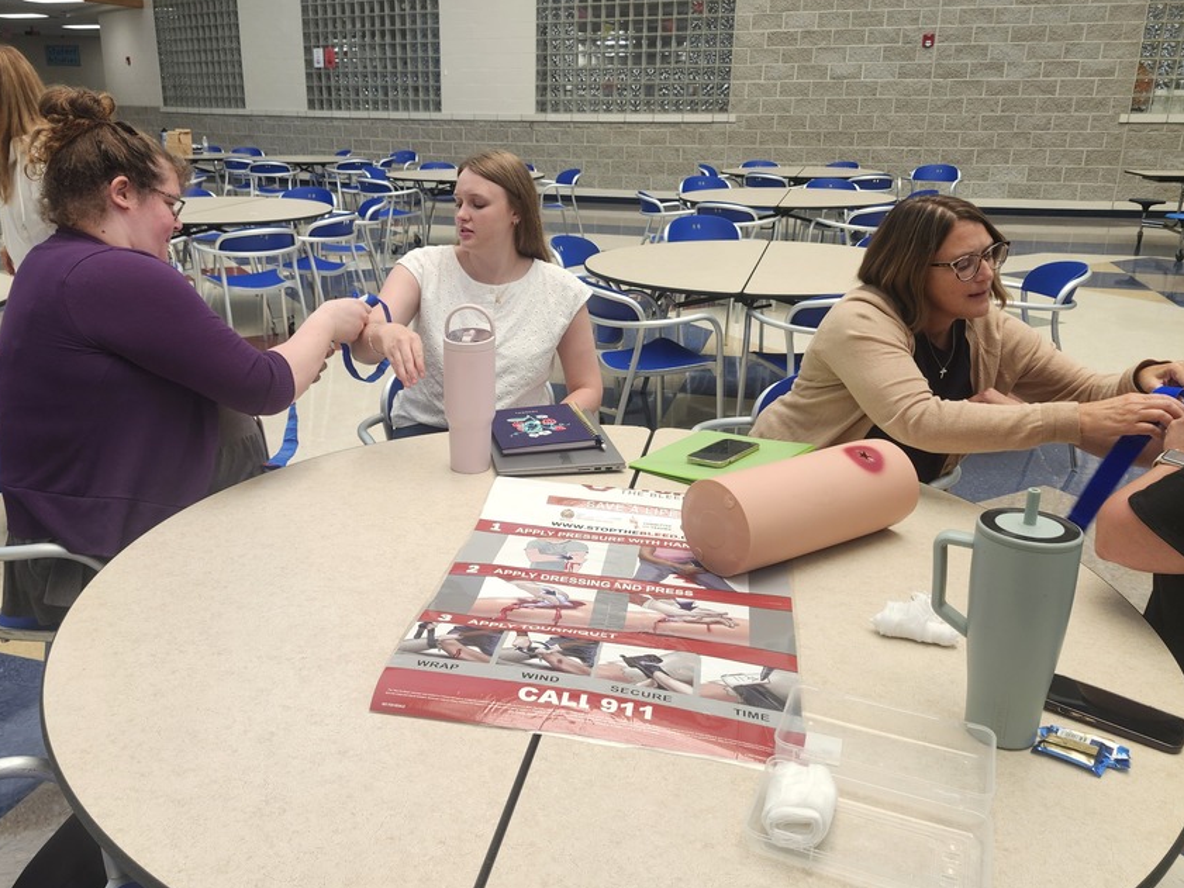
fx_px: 958
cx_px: 534
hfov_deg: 63.3
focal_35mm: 28
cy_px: 401
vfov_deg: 49.7
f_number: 1.8
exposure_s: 1/120
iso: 80
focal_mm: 5.54
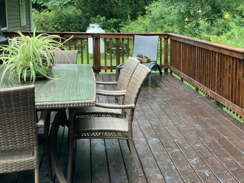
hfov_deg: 32.2
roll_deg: -1.0
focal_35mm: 58
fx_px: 409
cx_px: 200
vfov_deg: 25.2
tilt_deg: -10.1
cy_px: 90
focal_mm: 3
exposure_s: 1/122
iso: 50
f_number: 1.8
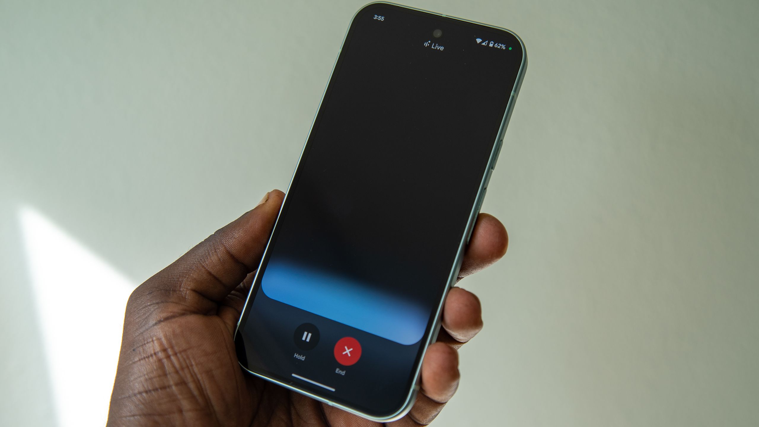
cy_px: 202
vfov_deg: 24.3
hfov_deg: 41.9
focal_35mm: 49
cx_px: 380
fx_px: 991
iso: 100
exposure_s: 1/60
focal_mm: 47
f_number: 6.3
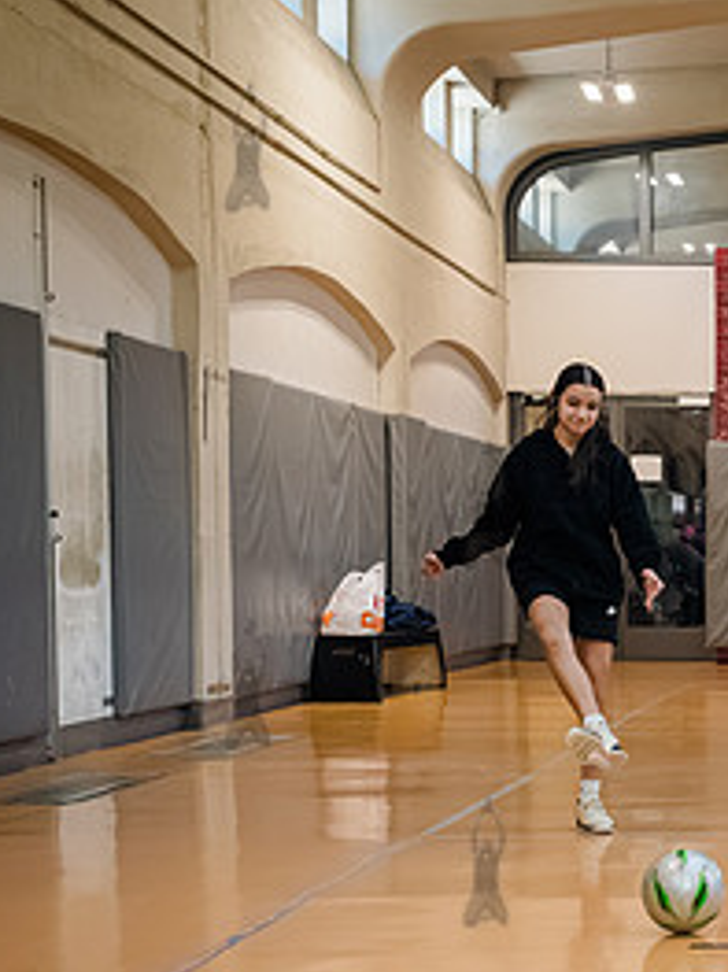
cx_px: 961
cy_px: 682
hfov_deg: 18.2
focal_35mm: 75
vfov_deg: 25.8
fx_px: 2105
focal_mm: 35
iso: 8000
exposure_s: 1/800
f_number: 5.6
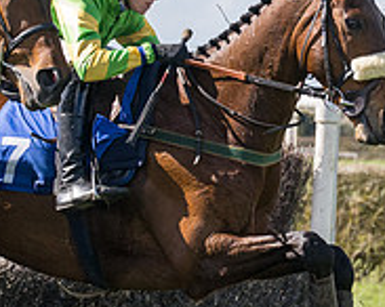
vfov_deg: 4.2
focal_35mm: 366
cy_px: 242
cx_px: 86
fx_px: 4166
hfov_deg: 5.3
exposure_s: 1/2500
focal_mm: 70
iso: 400
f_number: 4
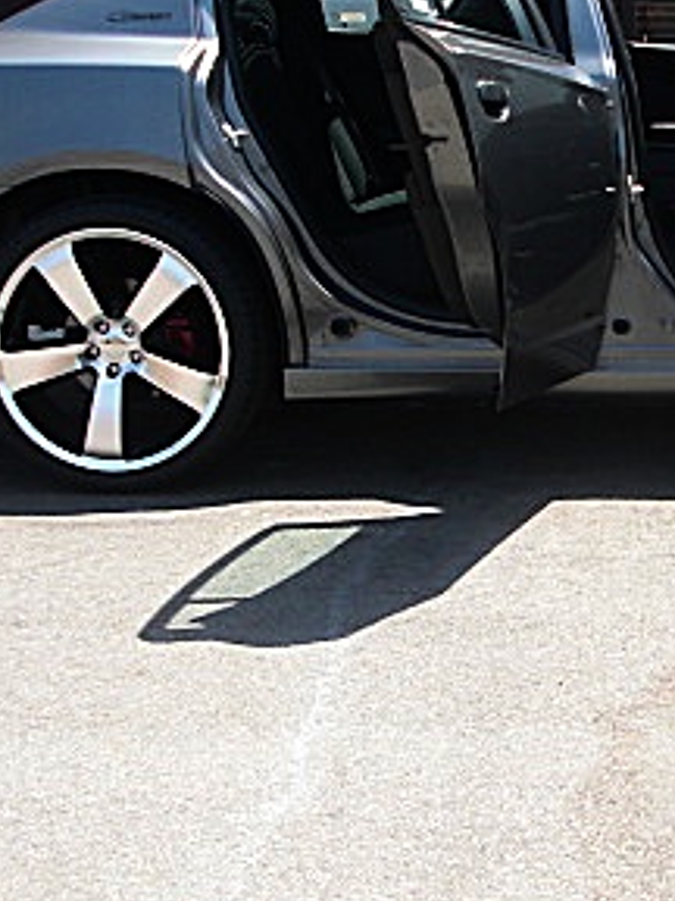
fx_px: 2080
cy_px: 388
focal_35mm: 80
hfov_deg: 18.0
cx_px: 675
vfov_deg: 24.4
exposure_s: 1/400
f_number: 2.8
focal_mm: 6.3
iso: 50
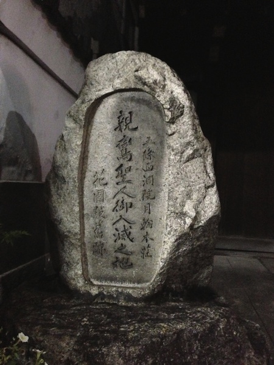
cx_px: 137
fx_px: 348
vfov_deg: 55.4
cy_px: 182
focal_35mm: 33
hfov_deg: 42.9
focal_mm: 4.13
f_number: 2.4
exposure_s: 1/15
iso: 2000
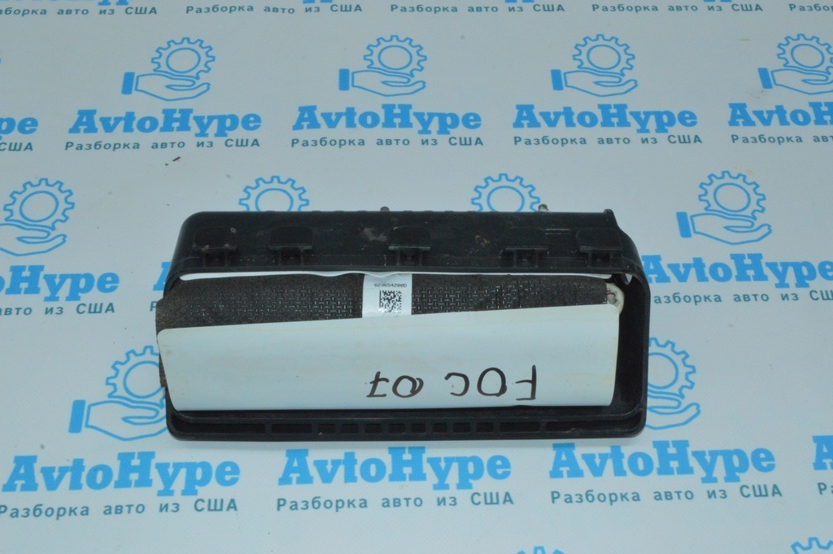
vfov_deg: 28.9
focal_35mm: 46
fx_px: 1075
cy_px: 277
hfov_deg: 42.4
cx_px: 416
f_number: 29
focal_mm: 31
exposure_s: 1/50
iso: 3600
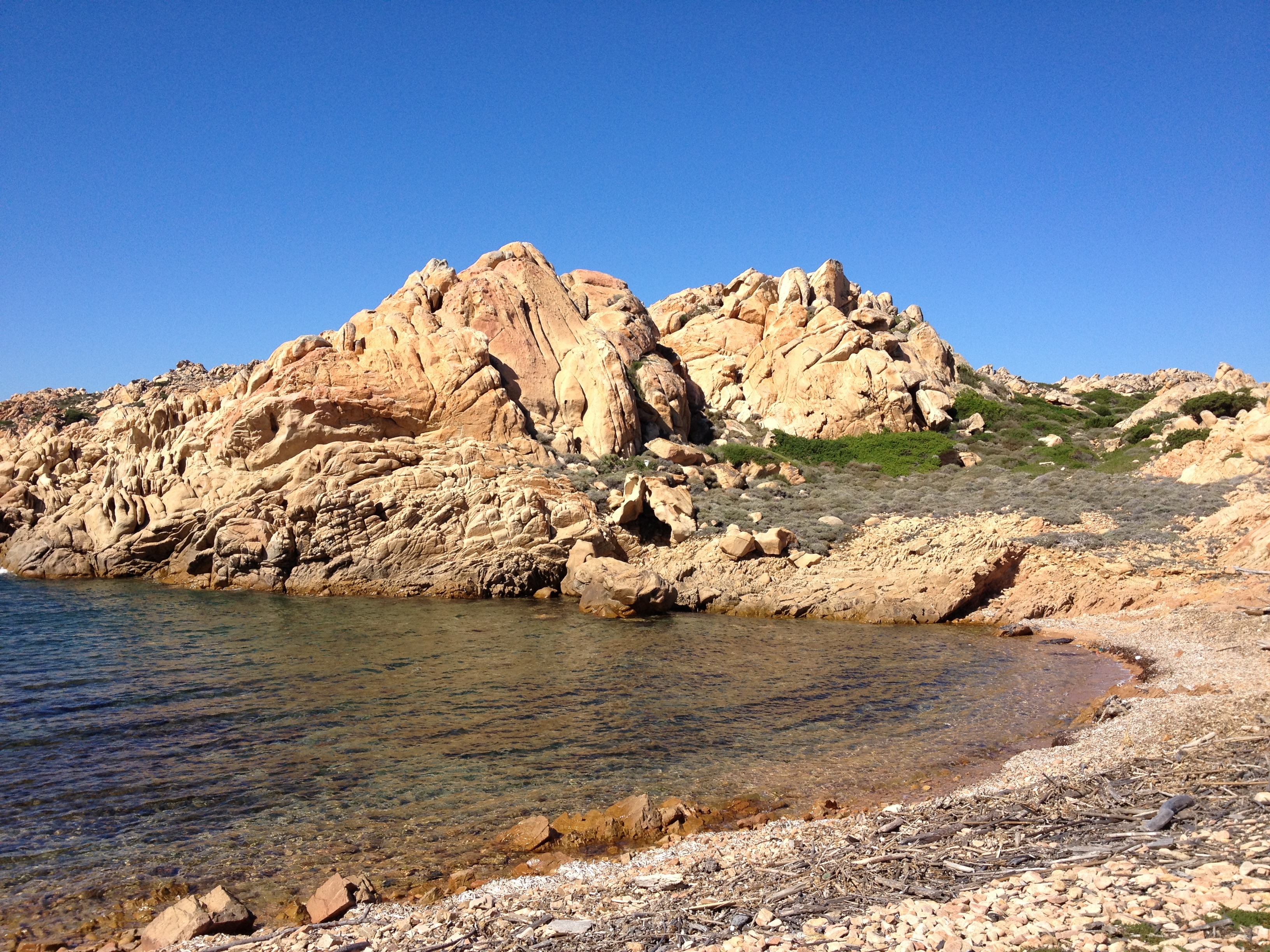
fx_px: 1284
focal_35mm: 35
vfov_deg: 40.7
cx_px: 635
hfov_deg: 52.6
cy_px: 476
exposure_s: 1/1783
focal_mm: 4.28
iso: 64
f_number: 2.4
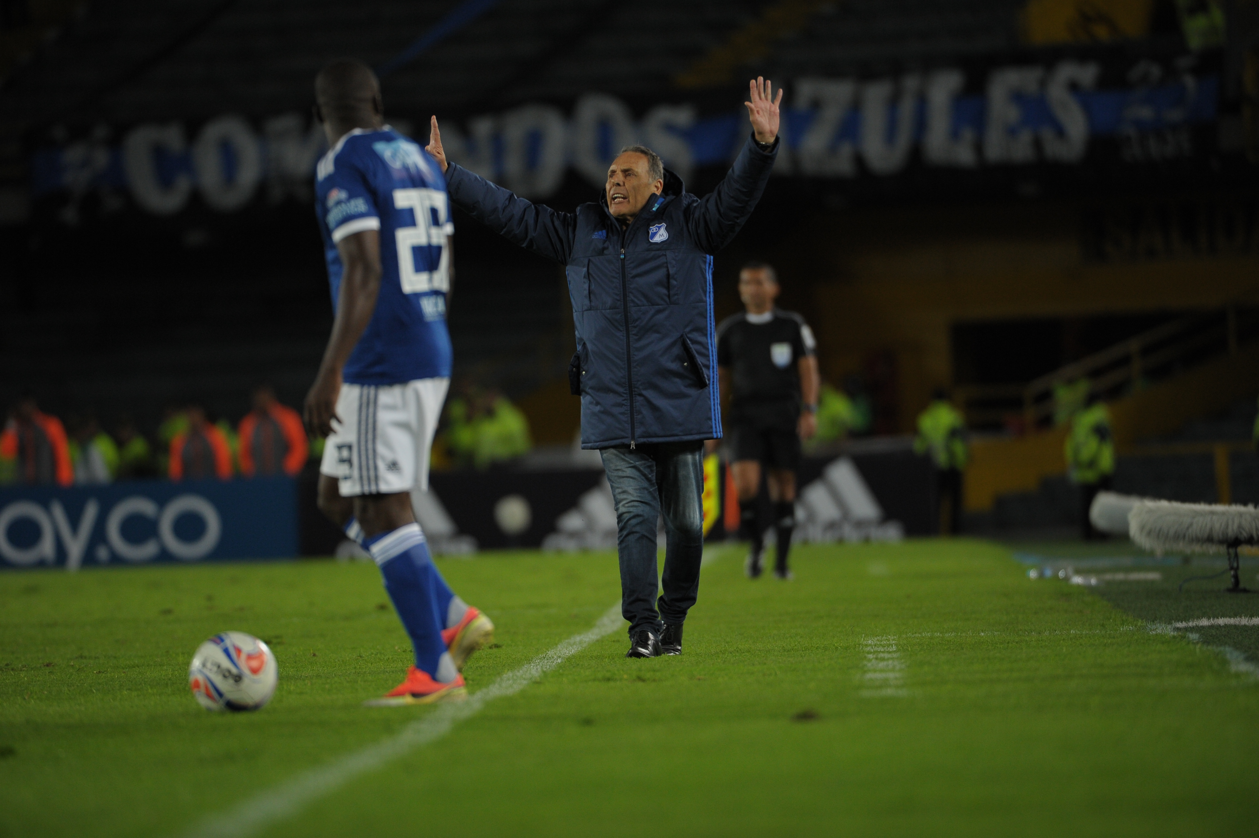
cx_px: 630
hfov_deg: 5.2
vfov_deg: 3.4
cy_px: 419
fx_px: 13980
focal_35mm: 400
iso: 1600
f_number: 4
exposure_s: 1/640
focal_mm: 400
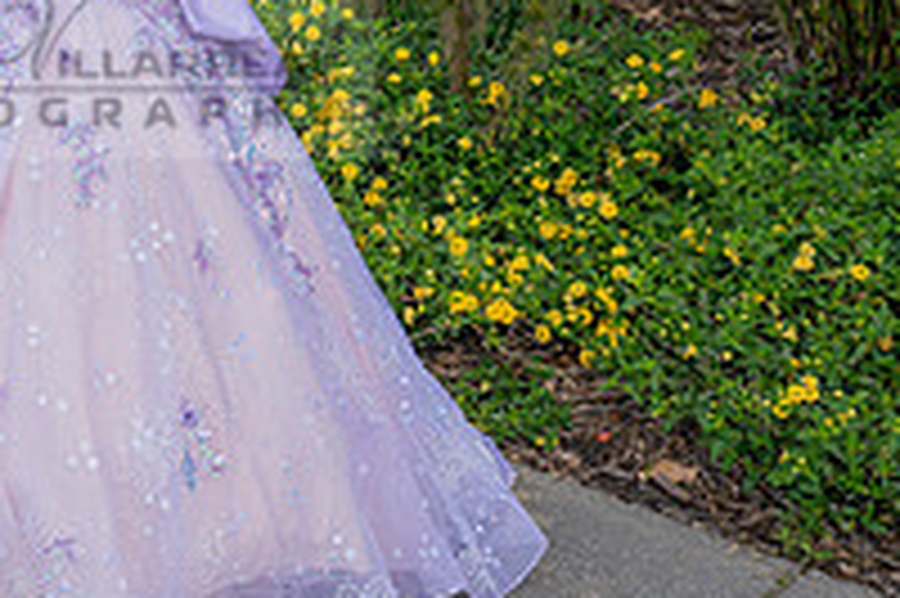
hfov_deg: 25.9
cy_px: 52
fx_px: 1848
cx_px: -4
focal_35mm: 74
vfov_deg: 18.1
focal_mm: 25.5
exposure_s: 1/200
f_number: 5
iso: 200
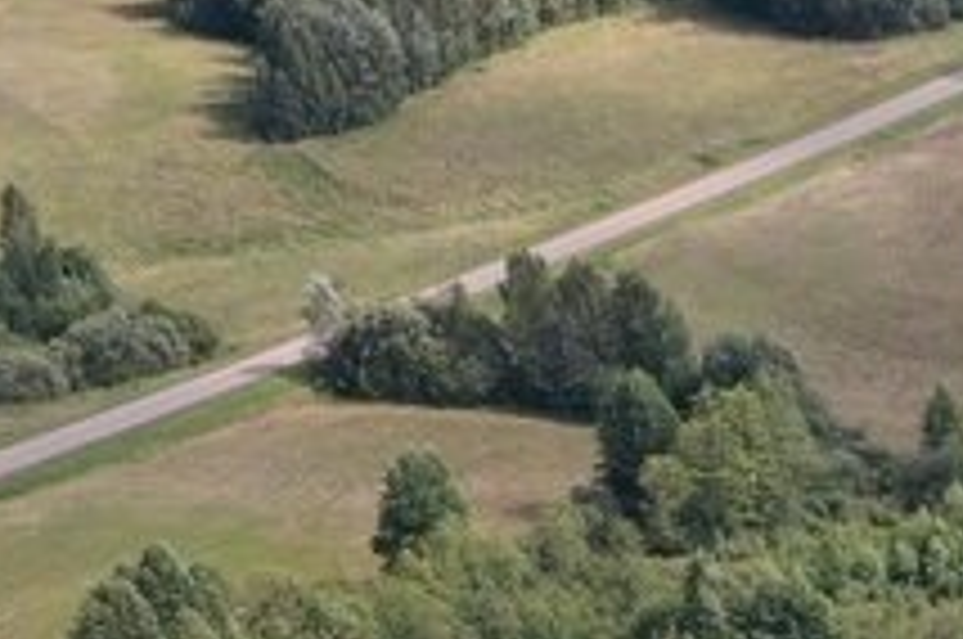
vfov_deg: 8.4
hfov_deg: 12.8
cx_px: 1526
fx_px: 4033
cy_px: 1436
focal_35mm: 151
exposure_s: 1/500
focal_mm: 10.26
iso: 200
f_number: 5.6
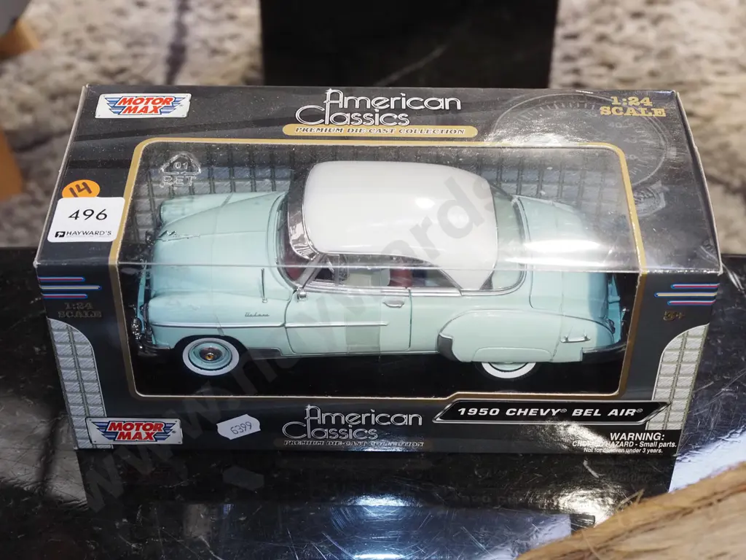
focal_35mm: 60
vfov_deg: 24.4
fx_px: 1293
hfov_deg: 32.2
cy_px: 280
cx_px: 373
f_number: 5.6
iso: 2000
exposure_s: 1/60
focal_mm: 30
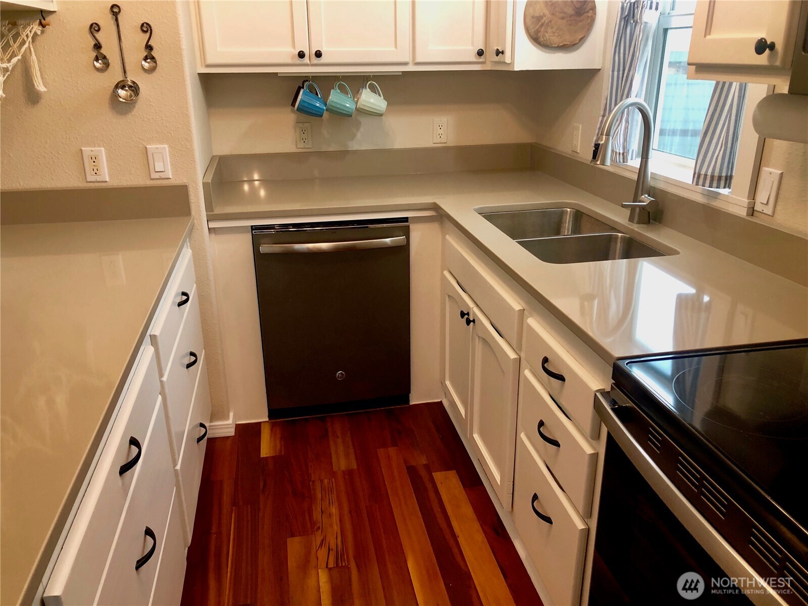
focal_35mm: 28
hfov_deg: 63.4
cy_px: 303
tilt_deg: -21.8
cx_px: 404
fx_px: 654
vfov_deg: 49.7
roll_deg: +1.0
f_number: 1.8
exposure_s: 1/20
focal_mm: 3.99
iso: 40
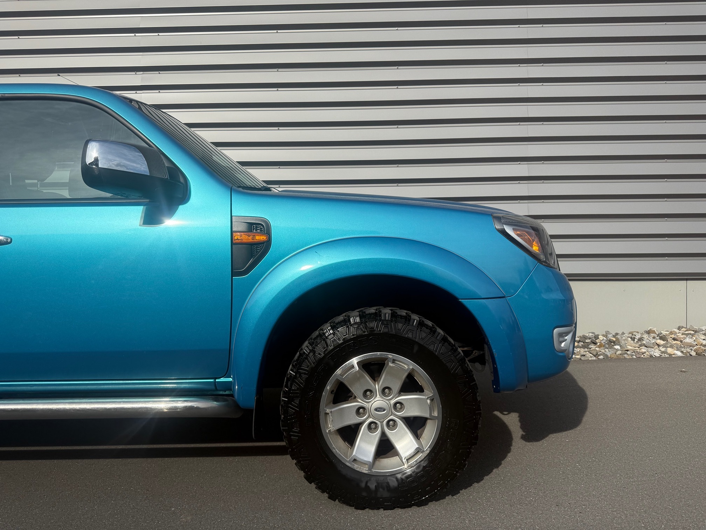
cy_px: 265
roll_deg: +0.5
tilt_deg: -0.6
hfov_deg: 71.6
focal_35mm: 24
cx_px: 353
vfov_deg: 56.8
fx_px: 489
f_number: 1.78
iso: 100
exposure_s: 1/7353
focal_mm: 6.76
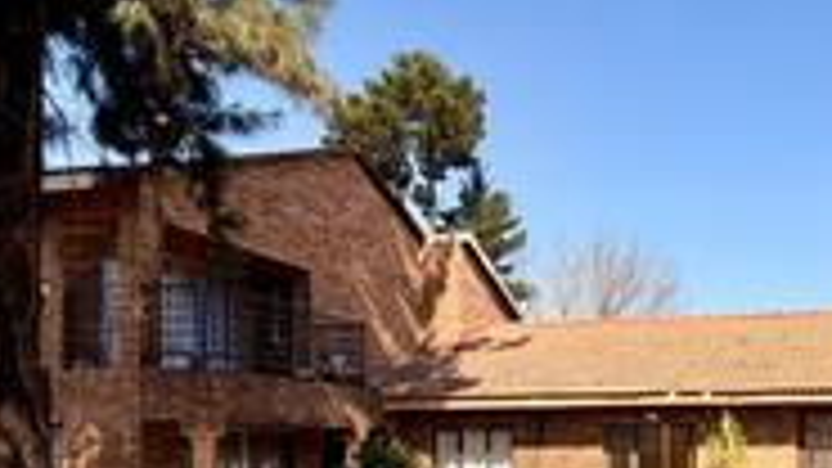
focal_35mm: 33
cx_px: 711
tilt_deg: +1.5
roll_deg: +0.3
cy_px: 450
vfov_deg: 33.1
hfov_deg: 53.8
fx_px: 728
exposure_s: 1/770
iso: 32
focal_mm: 2.22
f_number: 2.2
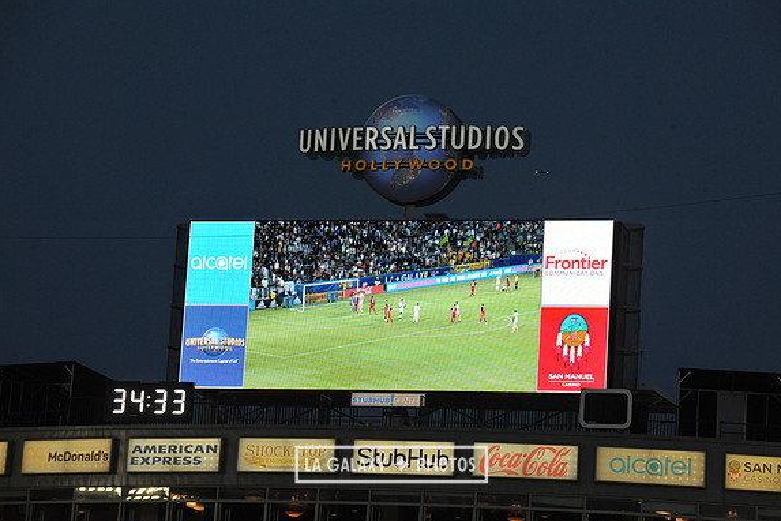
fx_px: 3514
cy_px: 259
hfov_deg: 12.7
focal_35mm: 162
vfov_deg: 8.5
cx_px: 391
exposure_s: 1/320
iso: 1250
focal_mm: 160
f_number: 9
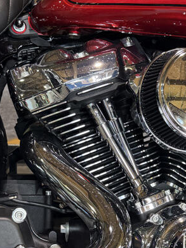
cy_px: 179
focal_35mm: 63
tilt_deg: -16.4
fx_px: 451
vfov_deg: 30.3
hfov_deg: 22.5
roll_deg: -10.5
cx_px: 180
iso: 320
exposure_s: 1/120
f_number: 1.78
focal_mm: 6.76
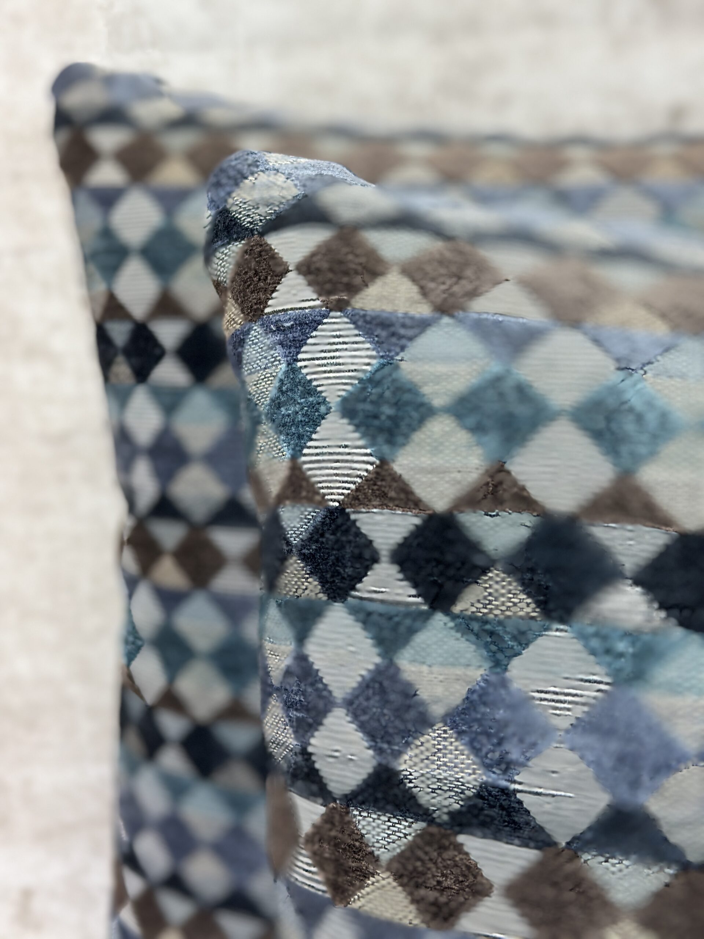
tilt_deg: -19.4
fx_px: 1302
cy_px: 470
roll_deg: +2.8
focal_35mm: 48
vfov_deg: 39.7
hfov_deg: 30.3
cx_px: 352
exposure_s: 1/120
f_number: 1.78
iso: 100
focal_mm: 6.86
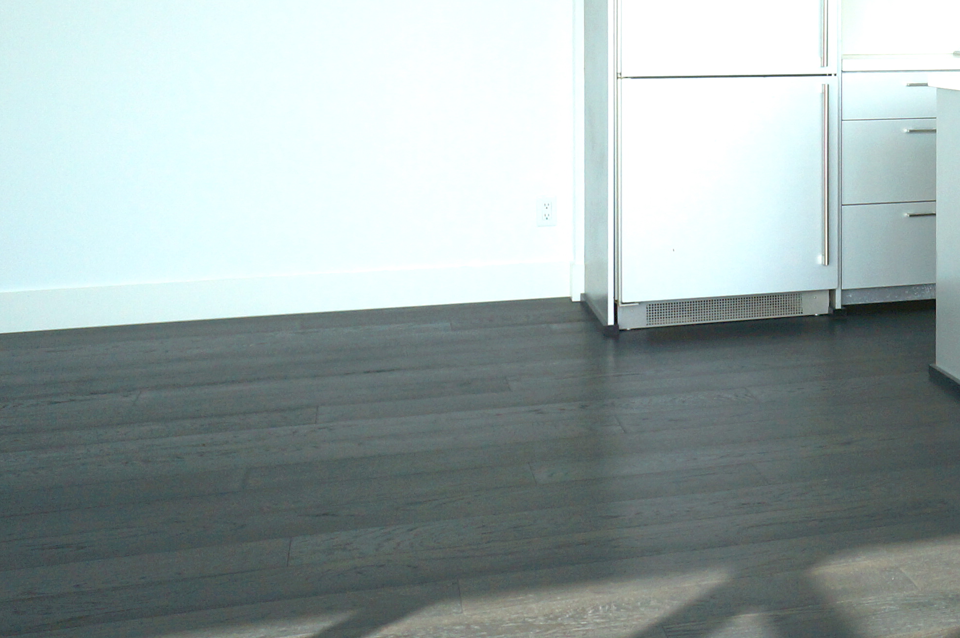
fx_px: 1598
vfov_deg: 21.9
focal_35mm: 60
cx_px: 1008
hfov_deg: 30.5
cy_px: 37
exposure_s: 1/400
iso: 200
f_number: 6.3
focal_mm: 16
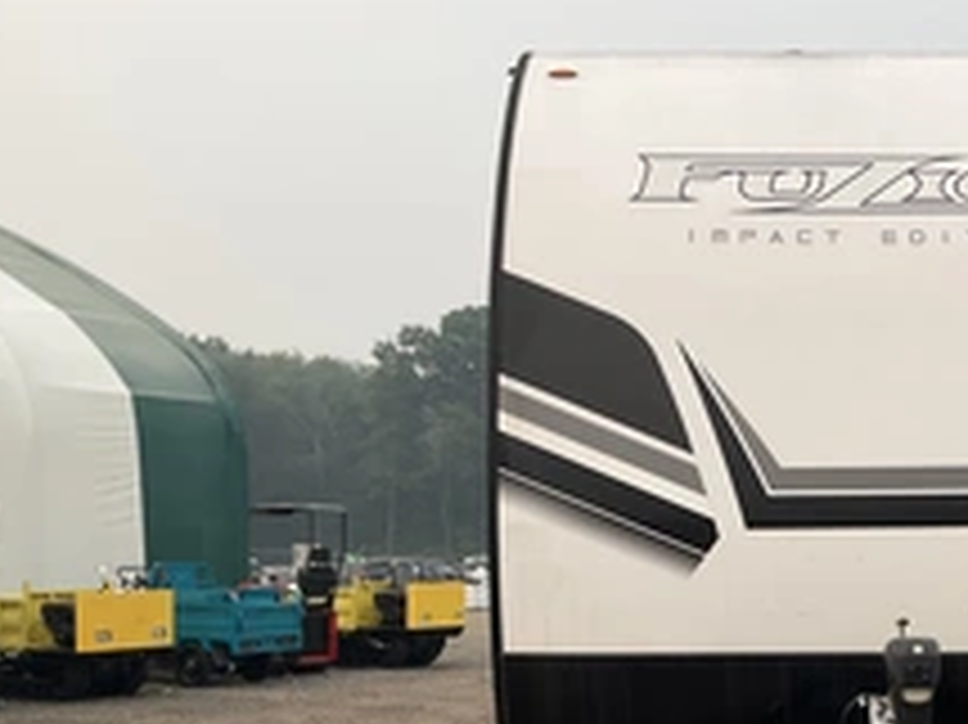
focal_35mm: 54
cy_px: 589
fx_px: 1509
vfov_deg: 26.5
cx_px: 833
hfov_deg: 34.0
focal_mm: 3
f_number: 1.8
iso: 25
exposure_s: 1/1168
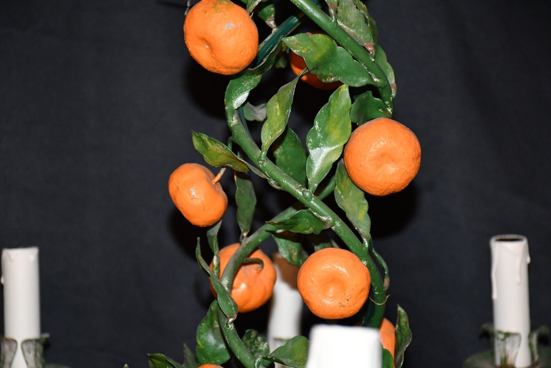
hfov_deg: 19.5
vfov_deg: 13.0
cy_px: 184
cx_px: 276
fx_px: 1607
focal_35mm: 105
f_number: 5.6
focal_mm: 70
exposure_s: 1/30
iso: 3200
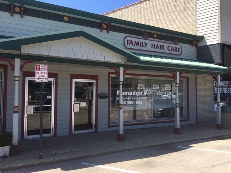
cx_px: 116
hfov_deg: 61.7
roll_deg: -0.1
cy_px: 86
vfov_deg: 48.2
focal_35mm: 29
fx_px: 194
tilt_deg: +3.6
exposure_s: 1/999
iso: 25
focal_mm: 4.15
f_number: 2.2
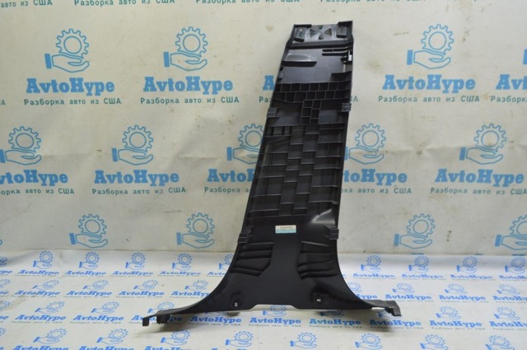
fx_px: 395
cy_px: 175
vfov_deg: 47.8
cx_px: 264
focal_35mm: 27
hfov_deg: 67.4
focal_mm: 18
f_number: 5.6
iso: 400
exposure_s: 1/20
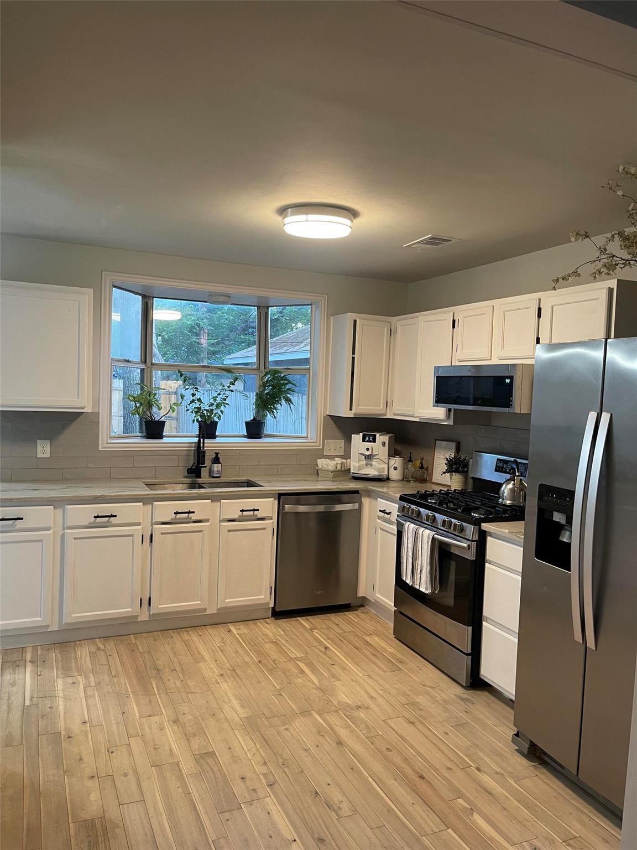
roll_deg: -1.3
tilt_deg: -3.6
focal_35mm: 25
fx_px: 613
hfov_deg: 54.9
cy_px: 425
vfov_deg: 69.4
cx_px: 318
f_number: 1.6
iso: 200
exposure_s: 1/60
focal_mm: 5.1
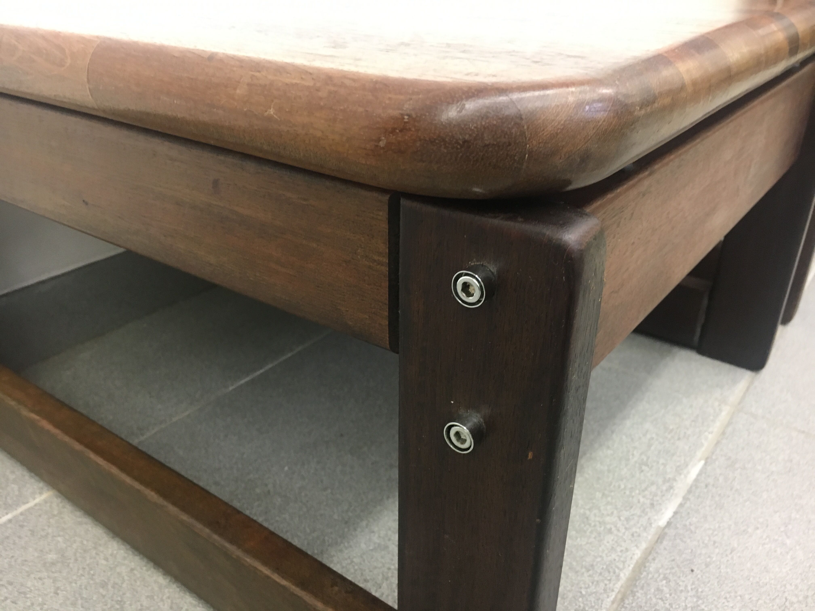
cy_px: 306
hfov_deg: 61.7
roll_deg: -0.4
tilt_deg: -26.9
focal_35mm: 29
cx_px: 408
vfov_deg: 48.2
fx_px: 683
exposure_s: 1/33
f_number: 2.2
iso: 160
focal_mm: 4.15
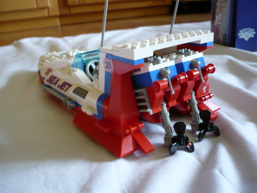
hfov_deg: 52.6
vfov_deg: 40.7
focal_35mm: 35
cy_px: 96
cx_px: 128
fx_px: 260
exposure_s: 1/15
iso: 200
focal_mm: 5.8
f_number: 2.8
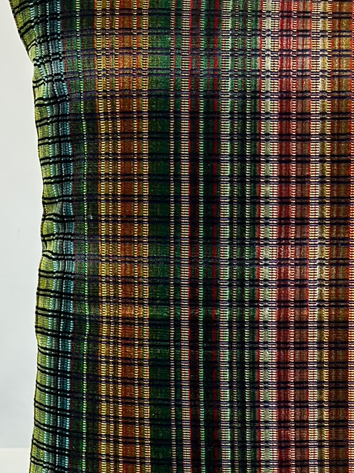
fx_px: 1595
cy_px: 370
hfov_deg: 12.5
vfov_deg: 16.7
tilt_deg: -12.4
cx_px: 367
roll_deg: +0.6
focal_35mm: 117
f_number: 1.78
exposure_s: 1/120
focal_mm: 6.86
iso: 125
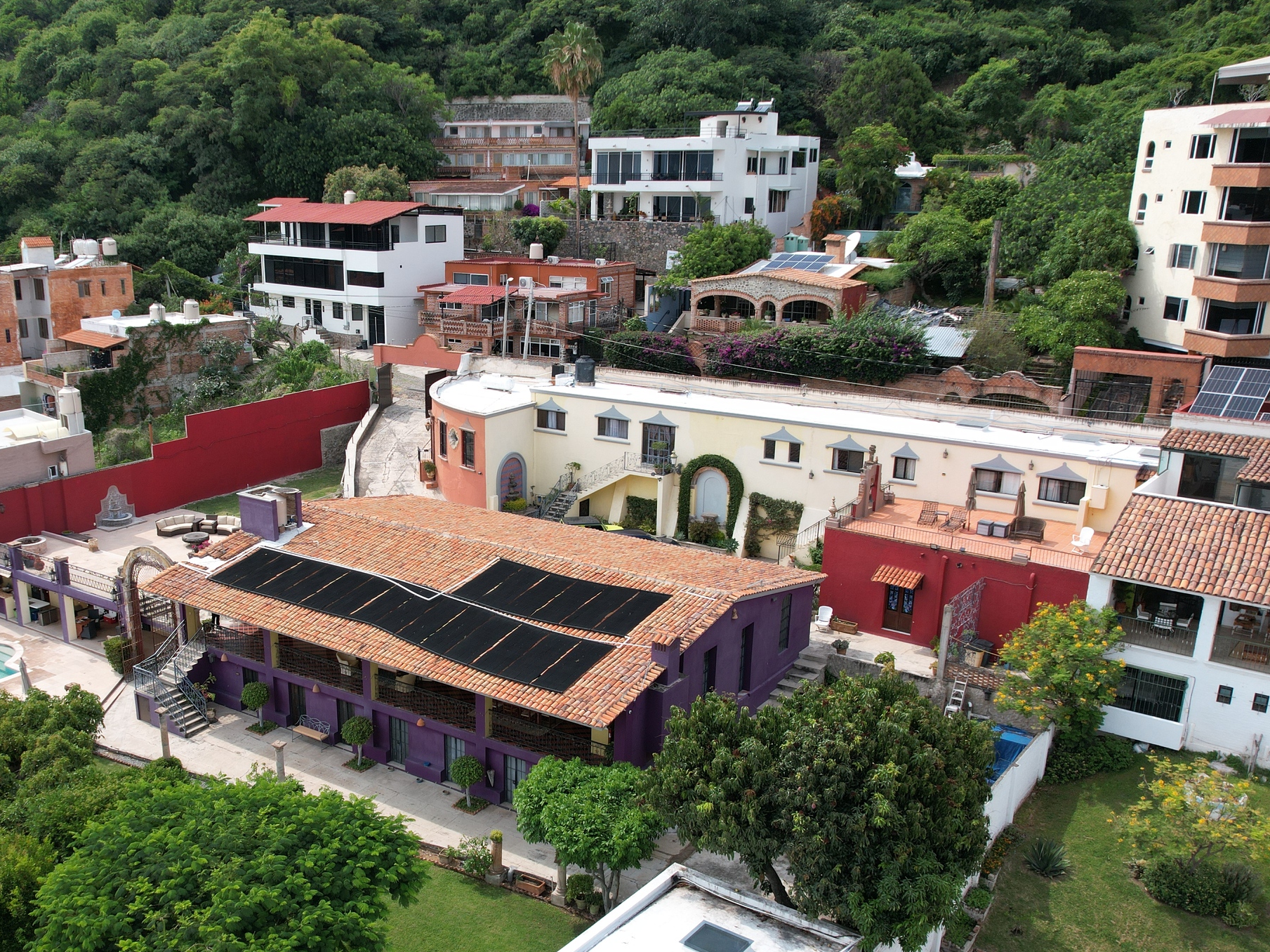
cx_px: 472
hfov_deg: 56.1
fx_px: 1174
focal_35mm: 32
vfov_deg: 43.9
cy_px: 572
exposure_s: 1/320
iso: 100
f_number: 2.8
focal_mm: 8.38
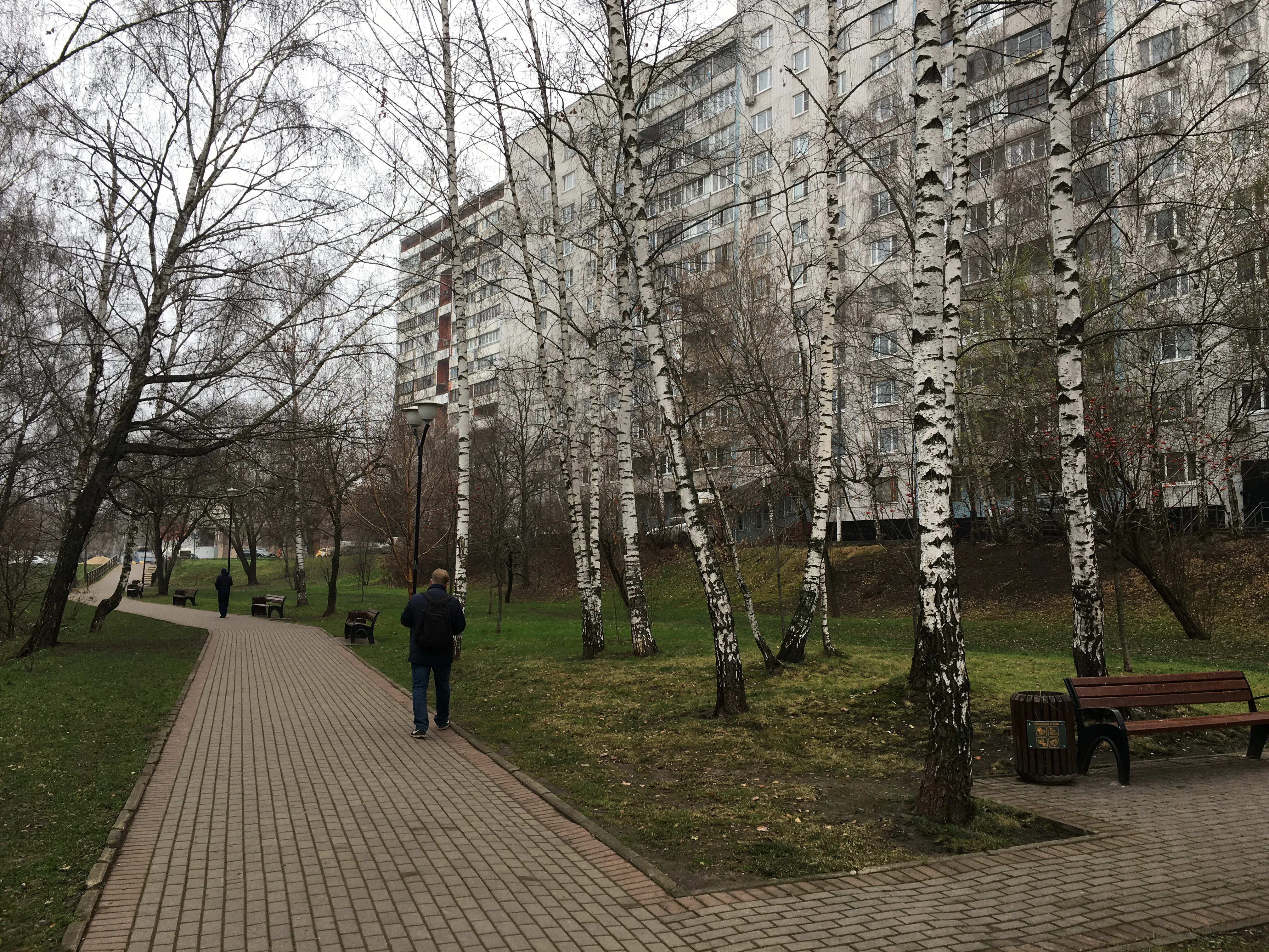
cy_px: 476
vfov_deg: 48.2
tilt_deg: +4.4
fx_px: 1063
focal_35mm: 29
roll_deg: -2.1
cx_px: 634
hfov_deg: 61.7
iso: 25
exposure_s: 1/100
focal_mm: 4.15
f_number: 2.2
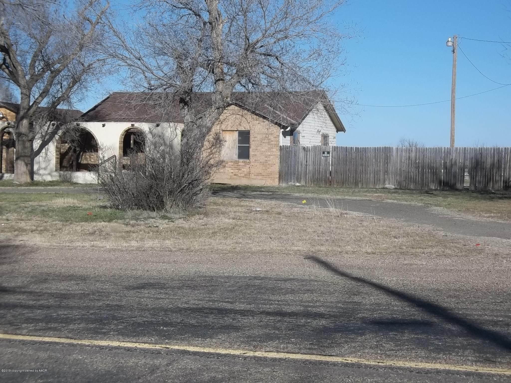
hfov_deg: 30.7
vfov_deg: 23.3
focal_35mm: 63
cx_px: 256
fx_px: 930
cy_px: 192
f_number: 5.6
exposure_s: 1/500
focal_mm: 11.2
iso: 80
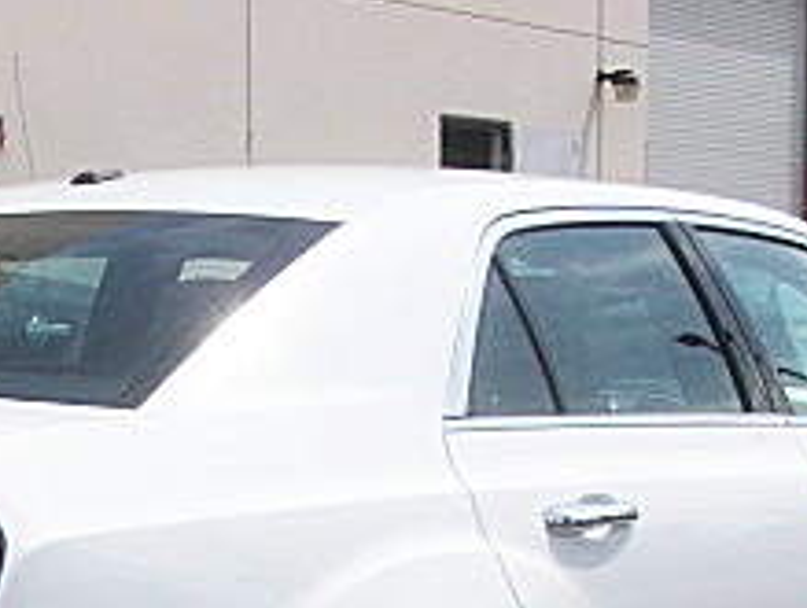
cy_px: 818
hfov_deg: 18.6
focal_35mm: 105
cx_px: 206
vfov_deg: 13.6
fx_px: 2452
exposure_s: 1/125
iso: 50
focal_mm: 6.3
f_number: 7.9
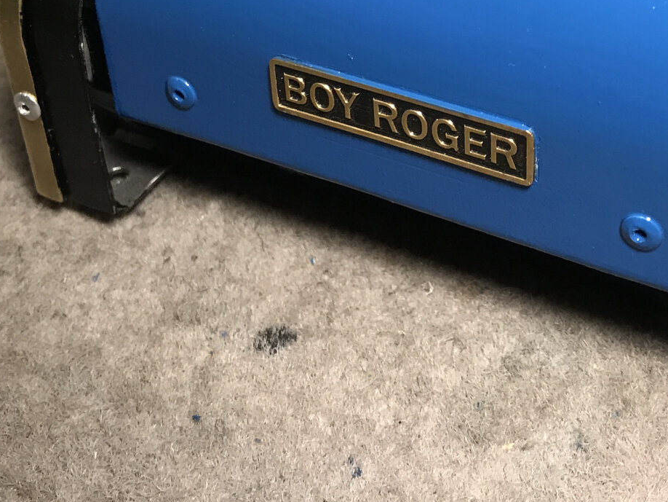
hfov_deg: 31.6
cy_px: -40
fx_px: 1177
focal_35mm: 61
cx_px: 405
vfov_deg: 22.7
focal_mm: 3.99
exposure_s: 1/33
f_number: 1.8
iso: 40
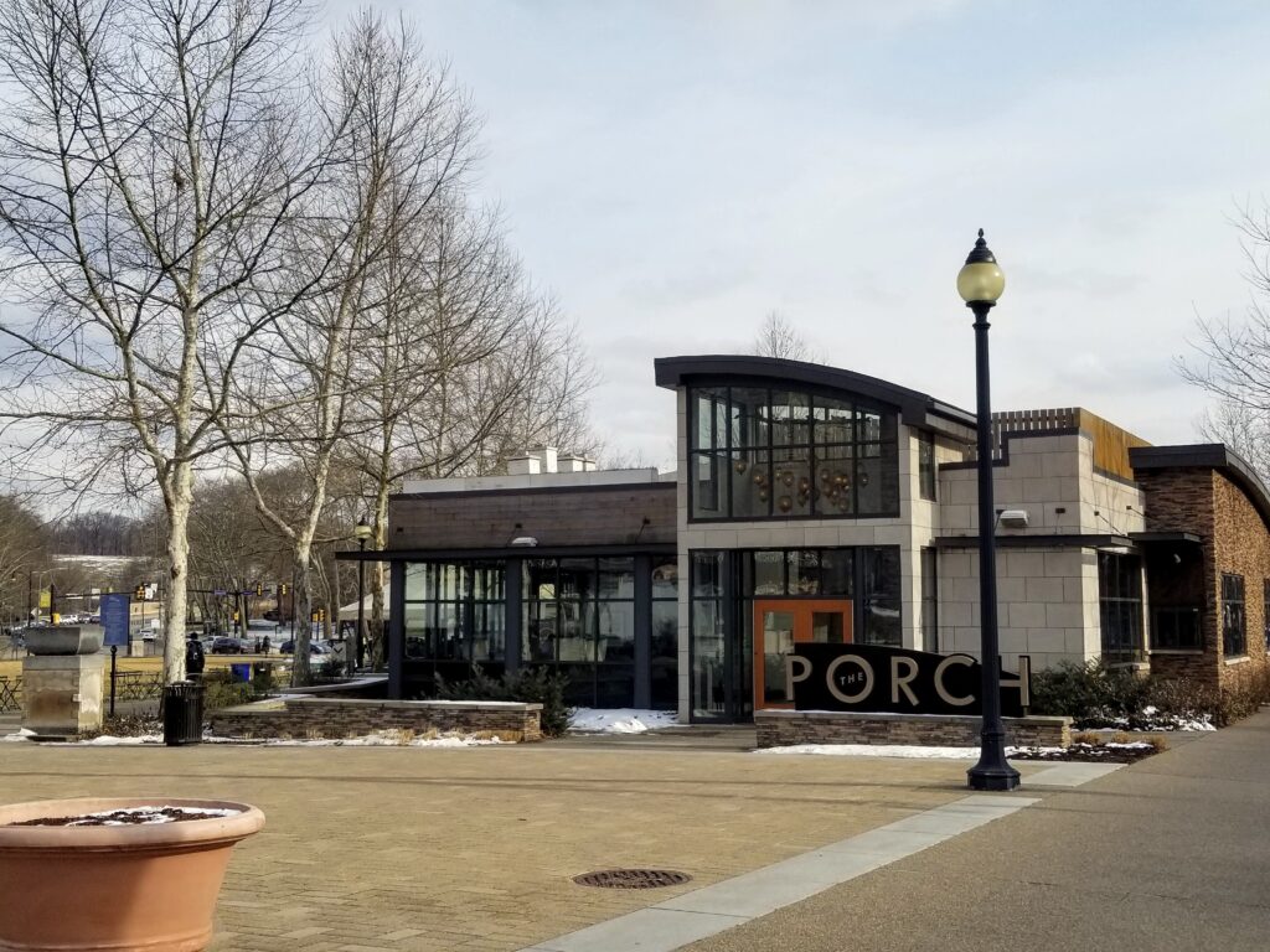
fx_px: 954
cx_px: 635
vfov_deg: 53.1
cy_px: 476
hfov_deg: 67.3
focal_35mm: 26
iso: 50
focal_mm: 4.3
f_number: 1.7
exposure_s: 1/2288
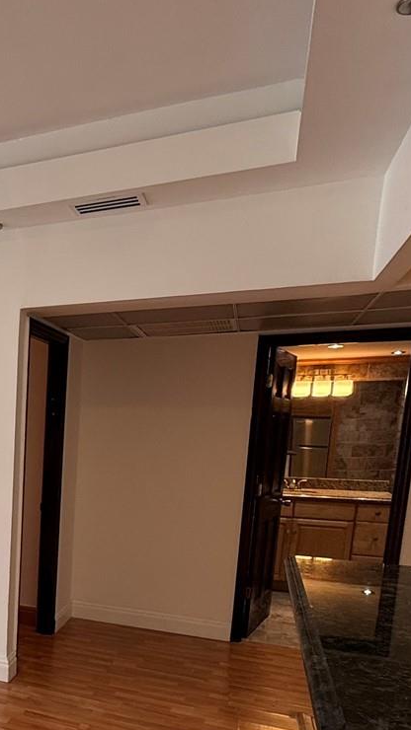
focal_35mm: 33
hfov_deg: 29.3
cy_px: 526
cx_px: -115
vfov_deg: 57.2
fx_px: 640
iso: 100
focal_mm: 2.22
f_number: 2.2
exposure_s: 1/120
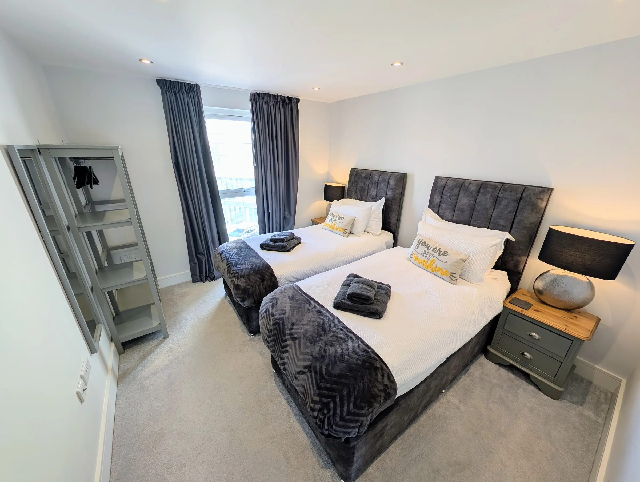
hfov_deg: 110.5
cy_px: 241
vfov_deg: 94.6
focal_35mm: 12
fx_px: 222
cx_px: 320
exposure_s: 1/111
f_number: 1.95
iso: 42
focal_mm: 2.23
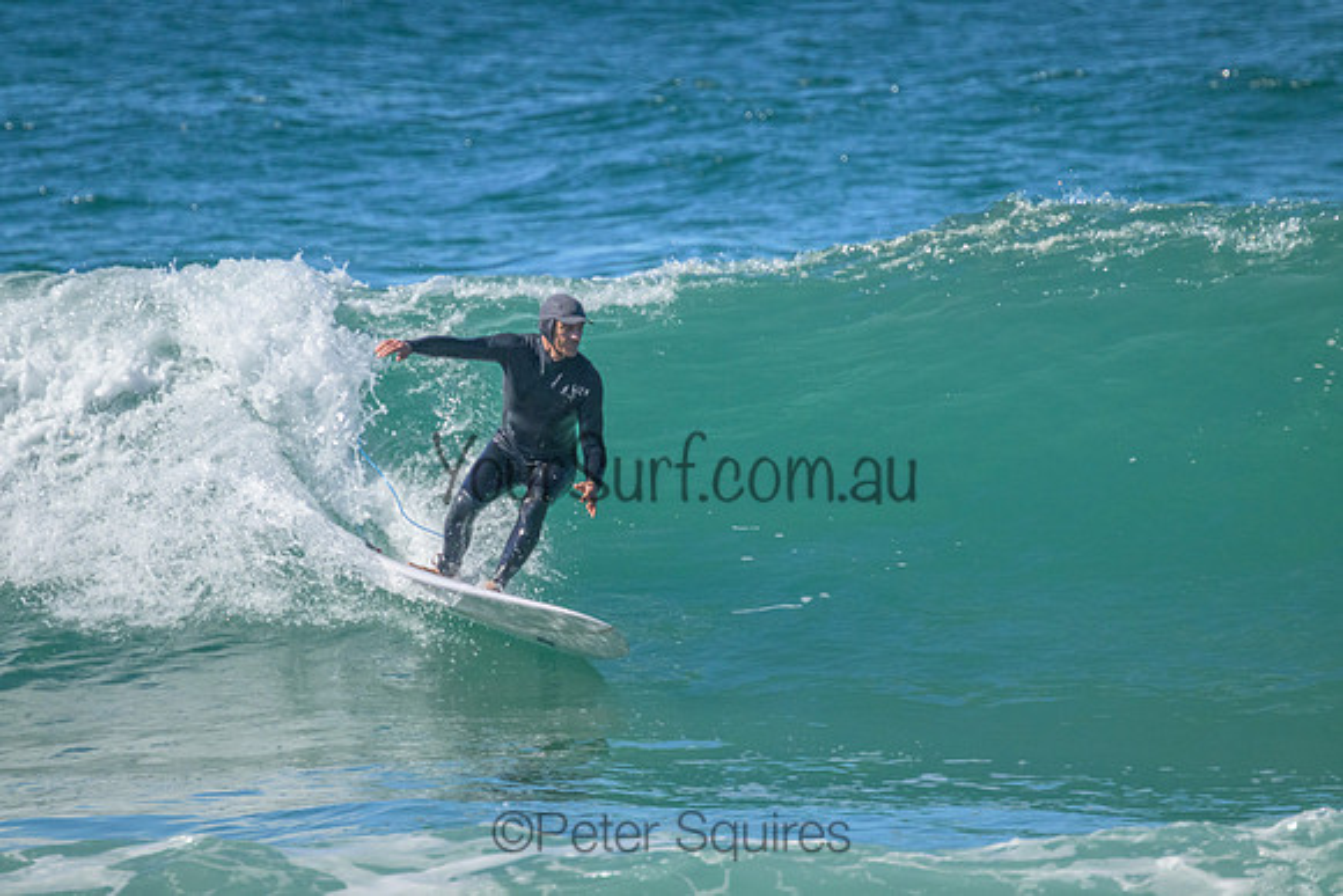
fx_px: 29850
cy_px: 448
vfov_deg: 1.7
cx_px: 672
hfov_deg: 2.6
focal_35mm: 800
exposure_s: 1/2000
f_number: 11
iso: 3200
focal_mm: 800
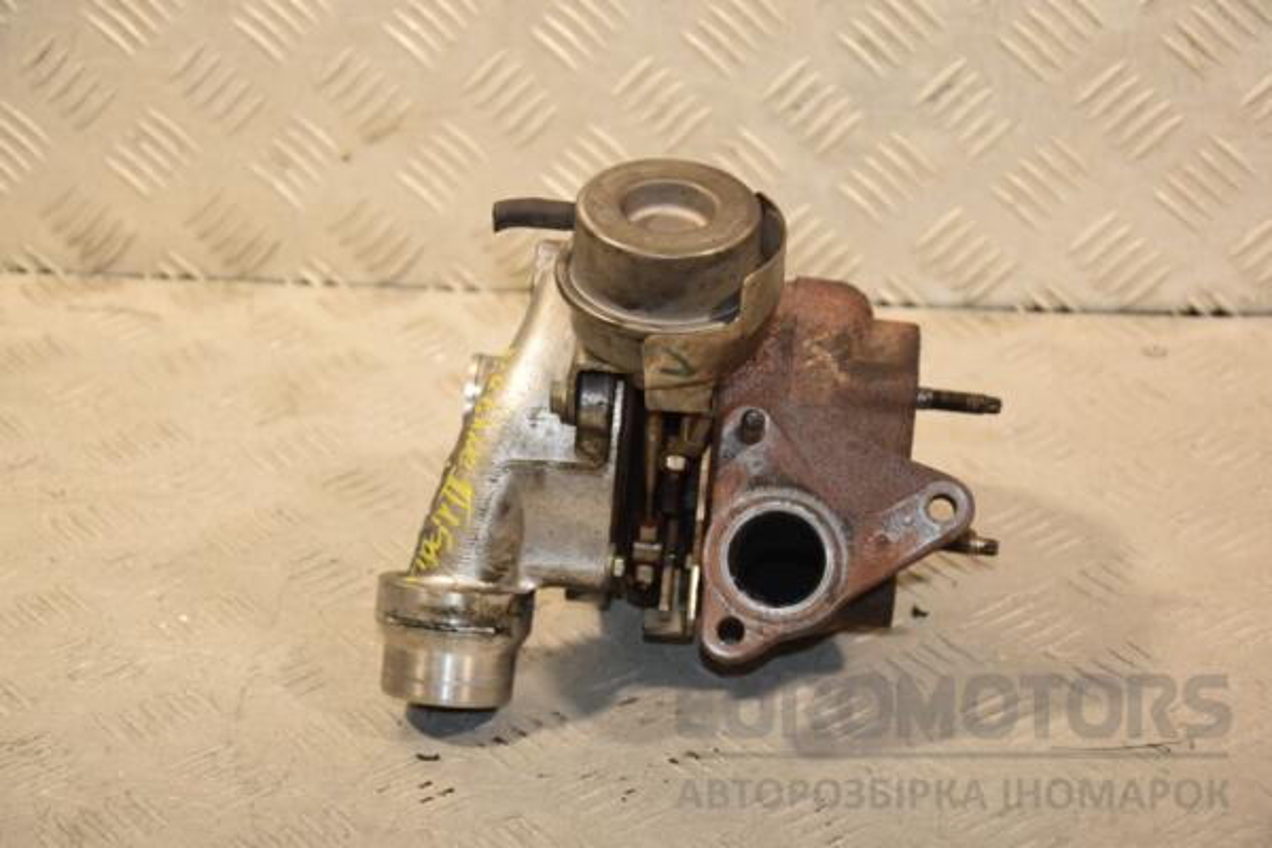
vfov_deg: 14.7
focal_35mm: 93
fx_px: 3286
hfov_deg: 21.9
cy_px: 424
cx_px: 636
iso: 800
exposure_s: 1/200
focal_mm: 62
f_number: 5.6
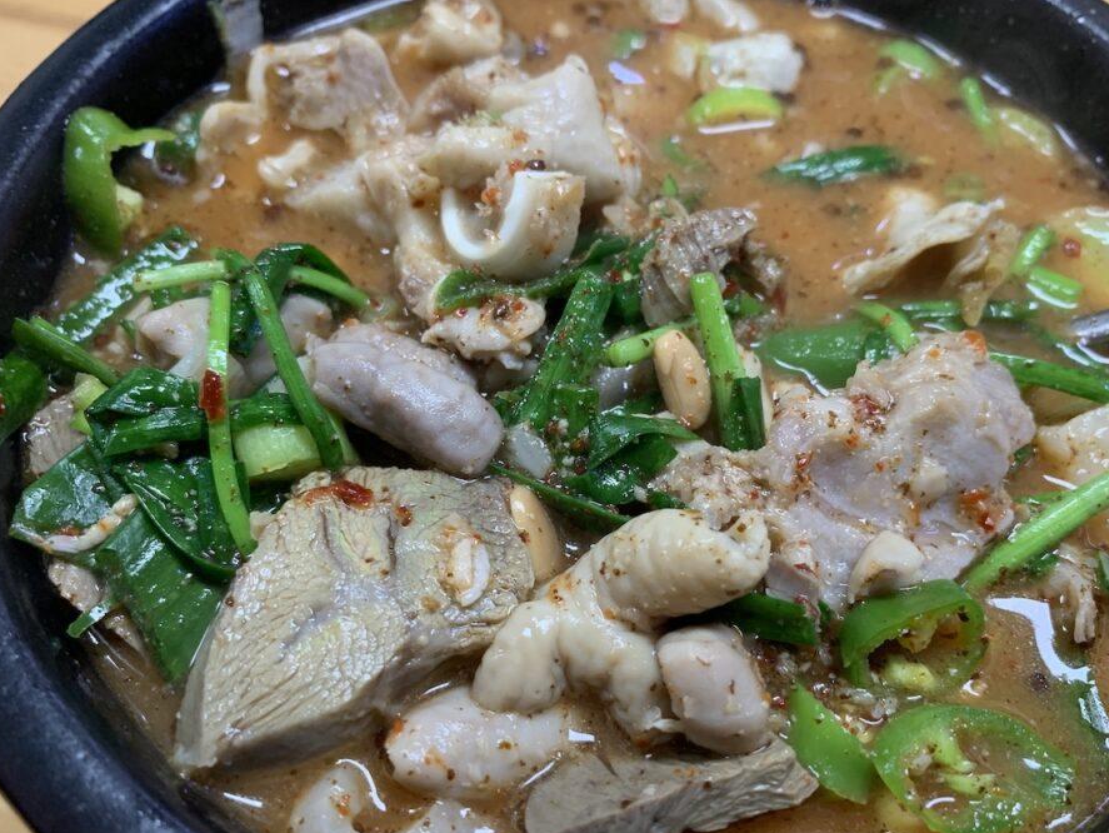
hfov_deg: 59.9
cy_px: 439
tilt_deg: -58.2
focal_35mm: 30
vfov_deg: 46.8
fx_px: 962
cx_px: 590
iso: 125
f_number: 1.8
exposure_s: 1/60
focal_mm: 4.25
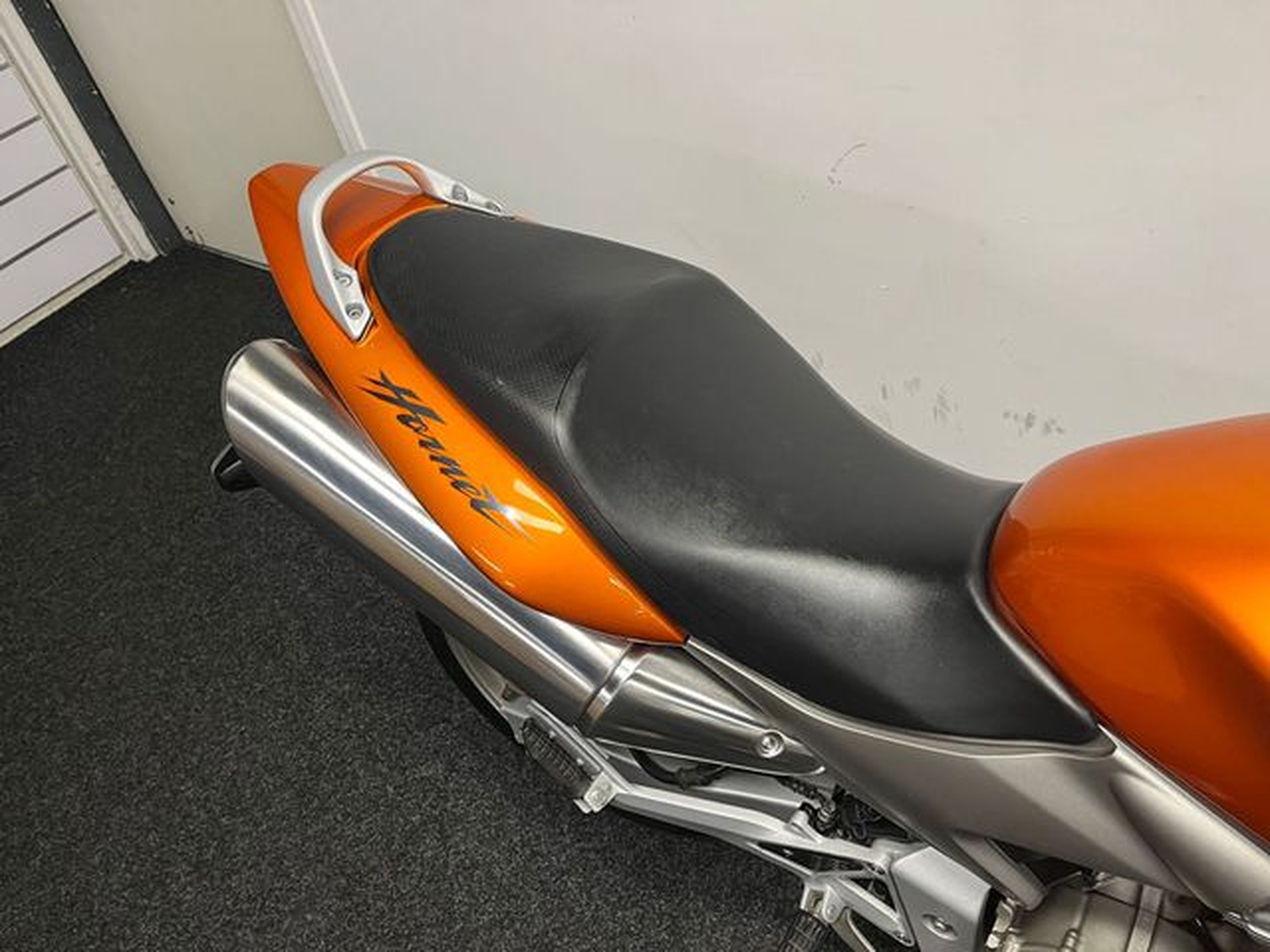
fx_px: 954
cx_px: 635
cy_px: 476
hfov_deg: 67.3
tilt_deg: -44.4
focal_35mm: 26
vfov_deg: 53.1
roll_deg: +13.4
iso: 100
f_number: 1.6
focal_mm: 5.1
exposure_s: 1/50
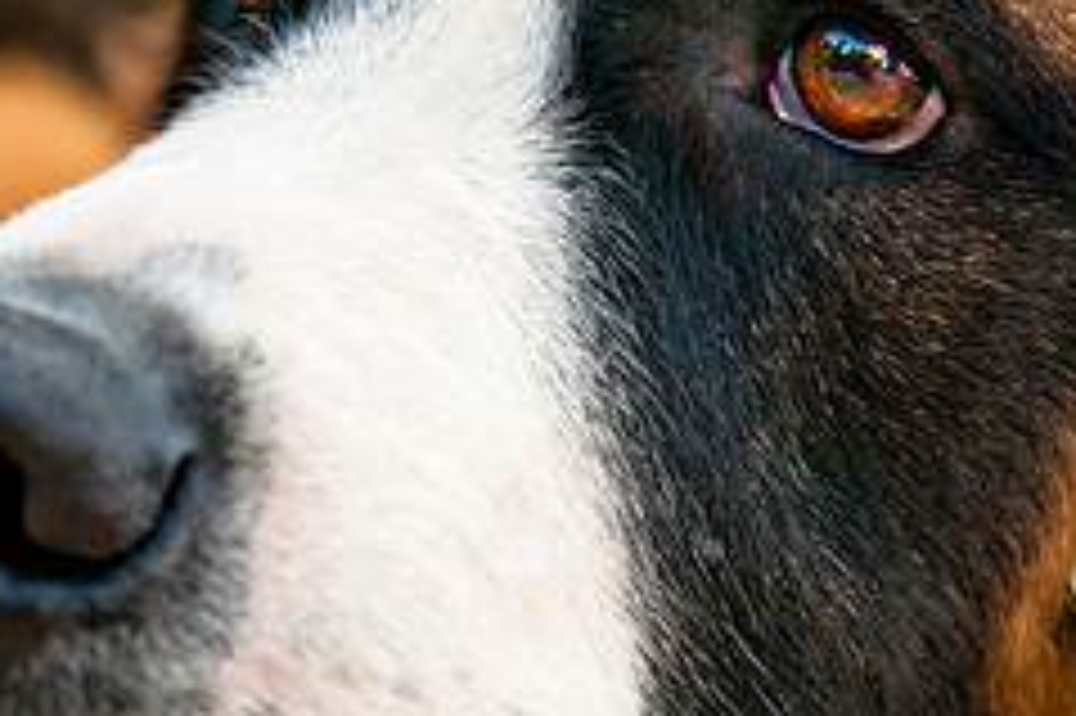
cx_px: 475
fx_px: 4211
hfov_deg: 14.6
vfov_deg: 9.7
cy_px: 549
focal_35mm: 141
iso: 400
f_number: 3.2
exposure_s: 1/800
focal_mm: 50
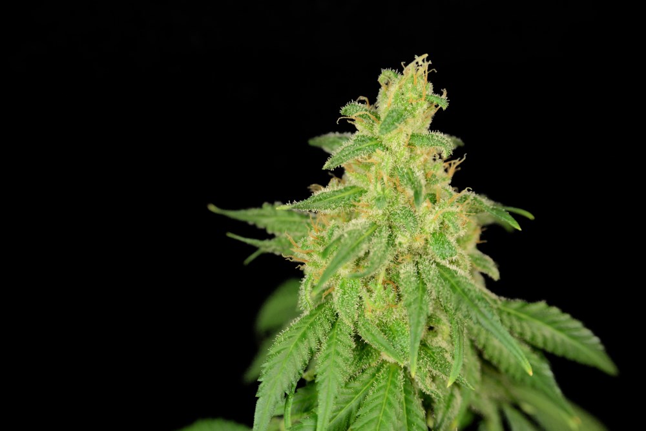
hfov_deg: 27.0
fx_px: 1346
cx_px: 323
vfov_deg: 18.2
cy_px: 216
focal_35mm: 75
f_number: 7.1
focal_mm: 75
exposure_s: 1/200
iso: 500
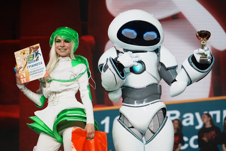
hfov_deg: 25.7
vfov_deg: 17.3
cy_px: 76
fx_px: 496
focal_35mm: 79
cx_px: 113
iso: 400
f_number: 2.5
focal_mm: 79
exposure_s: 1/1000
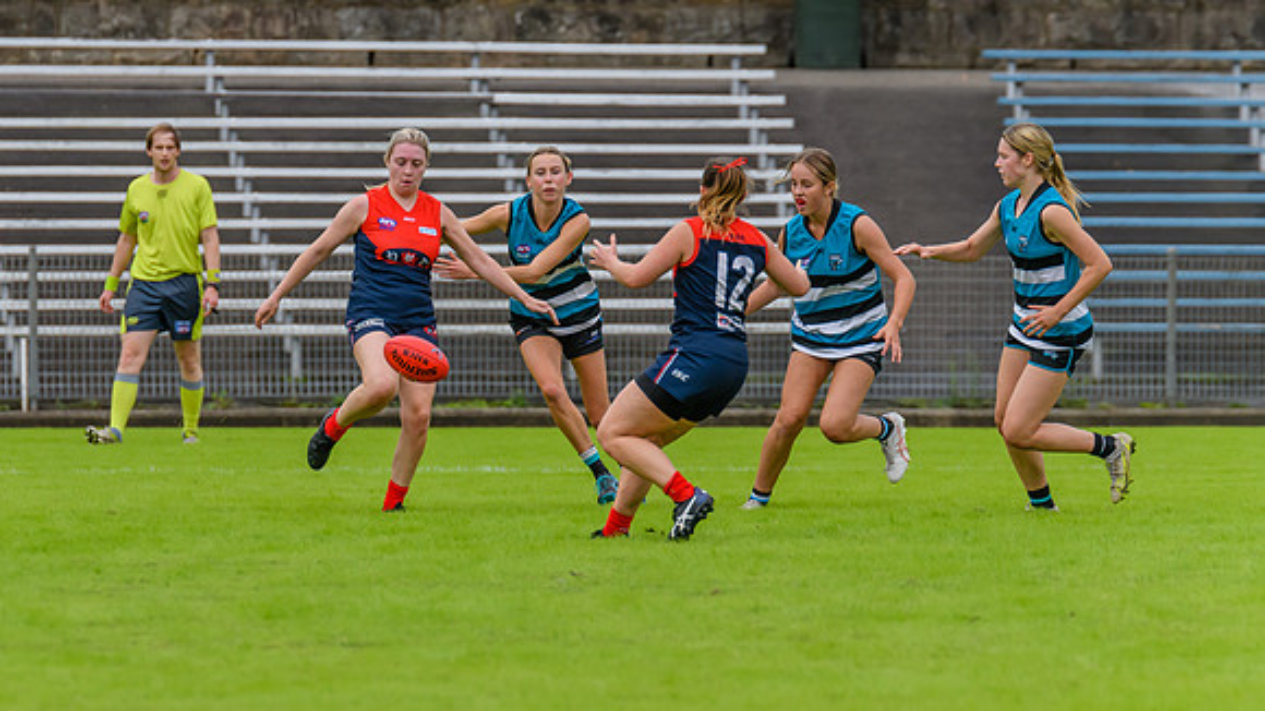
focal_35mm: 632
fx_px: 21181
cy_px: 403
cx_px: 449
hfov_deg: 3.4
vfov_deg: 1.9
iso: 800
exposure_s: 1/1600
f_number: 6.3
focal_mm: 420
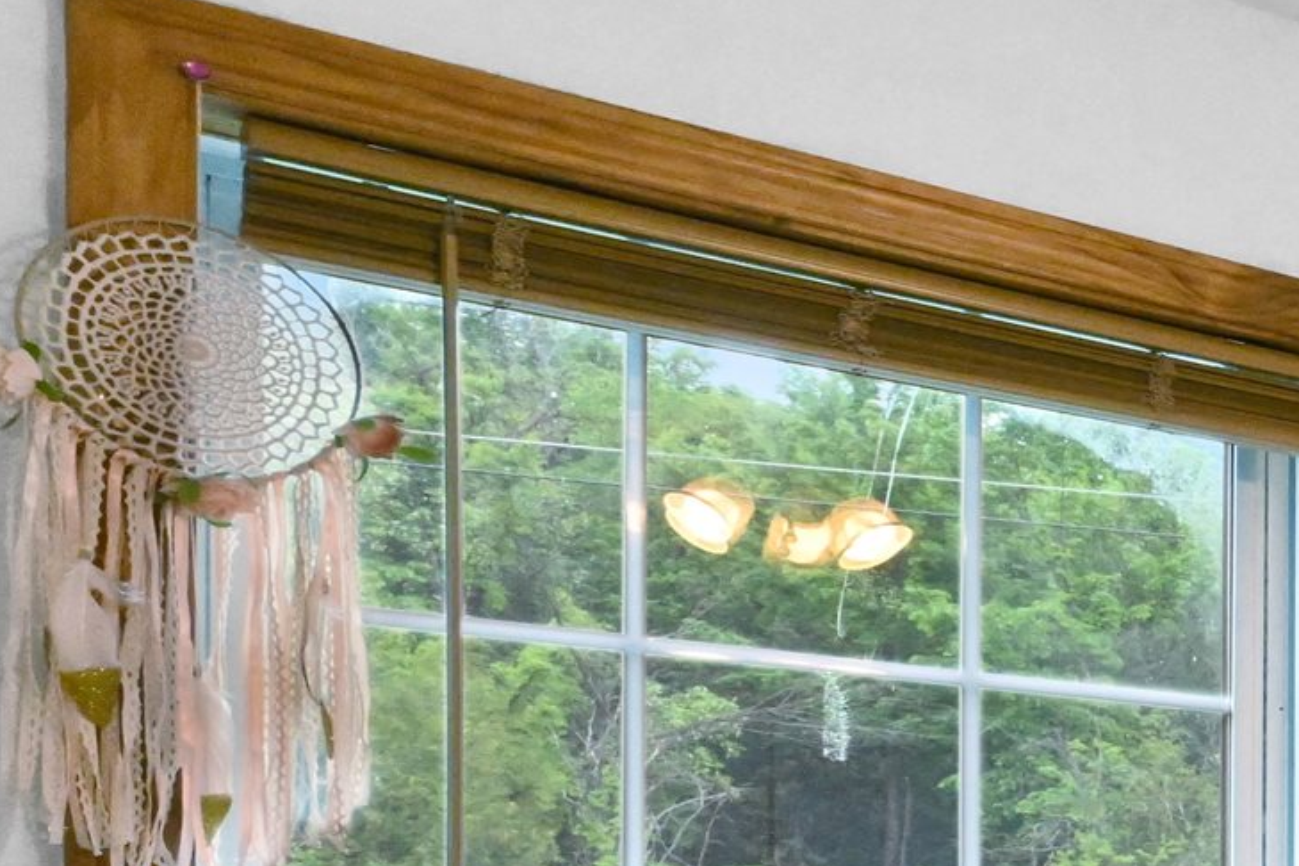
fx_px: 2129
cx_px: 2671
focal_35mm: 59
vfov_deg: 21.5
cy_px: 1005
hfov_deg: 18.6
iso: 4000
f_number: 14
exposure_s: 1/25
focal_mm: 14
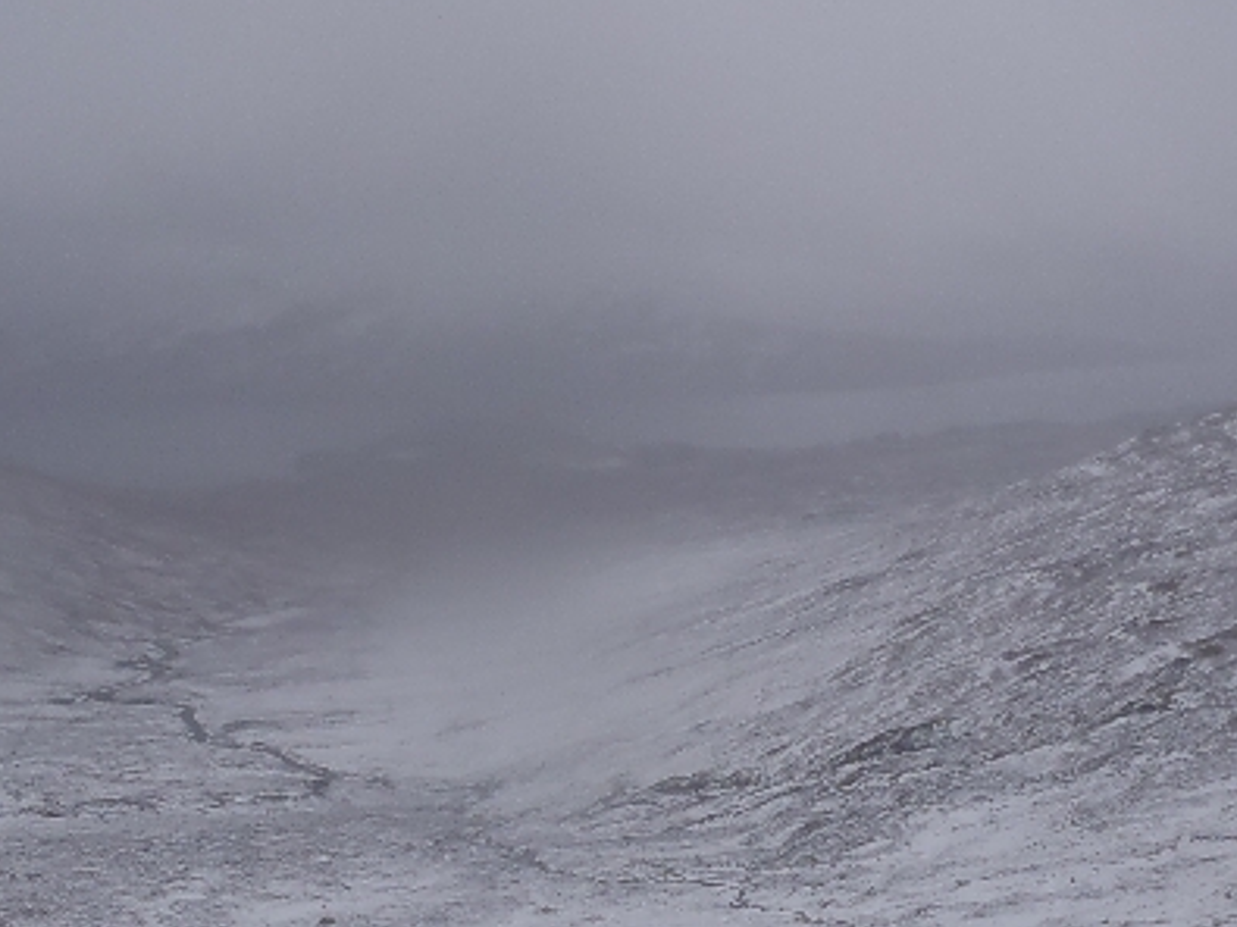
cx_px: 598
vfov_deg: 19.1
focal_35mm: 76
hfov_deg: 25.7
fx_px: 2715
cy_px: 783
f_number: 5.6
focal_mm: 5
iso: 80
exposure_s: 1/640
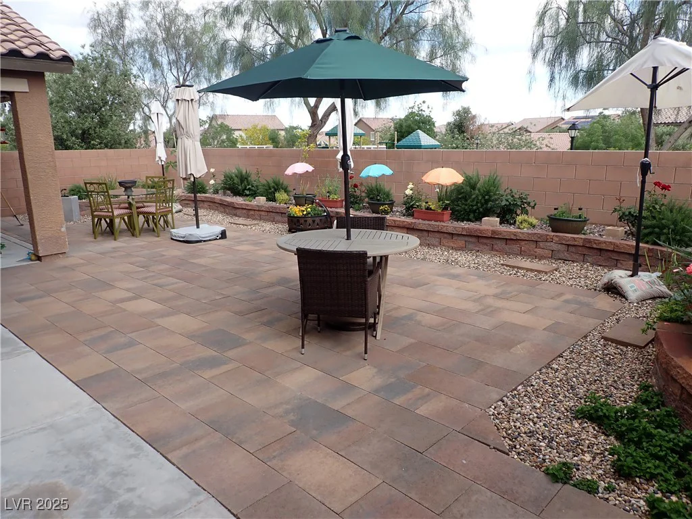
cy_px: 260
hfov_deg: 69.4
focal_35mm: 25
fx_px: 500
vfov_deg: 54.9
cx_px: 346
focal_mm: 4.5
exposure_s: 1/640
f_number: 2.8
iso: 100
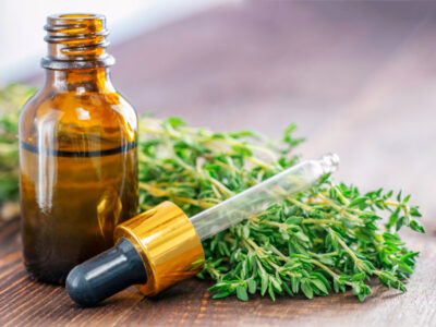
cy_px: 164
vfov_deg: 12.3
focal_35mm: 120
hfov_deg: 16.4
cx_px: 218
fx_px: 1511
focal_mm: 60
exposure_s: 1/2
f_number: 4
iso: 160
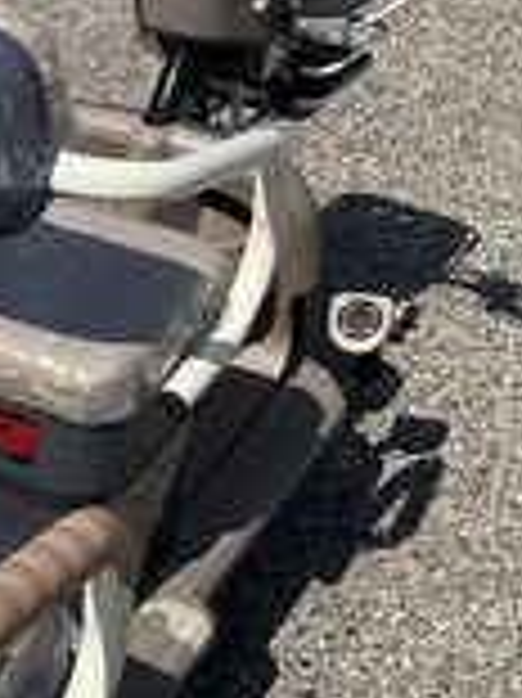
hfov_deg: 18.0
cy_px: 383
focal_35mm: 75
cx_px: -198
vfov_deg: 26.0
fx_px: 1510
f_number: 1.8
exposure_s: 1/3788
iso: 25
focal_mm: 3
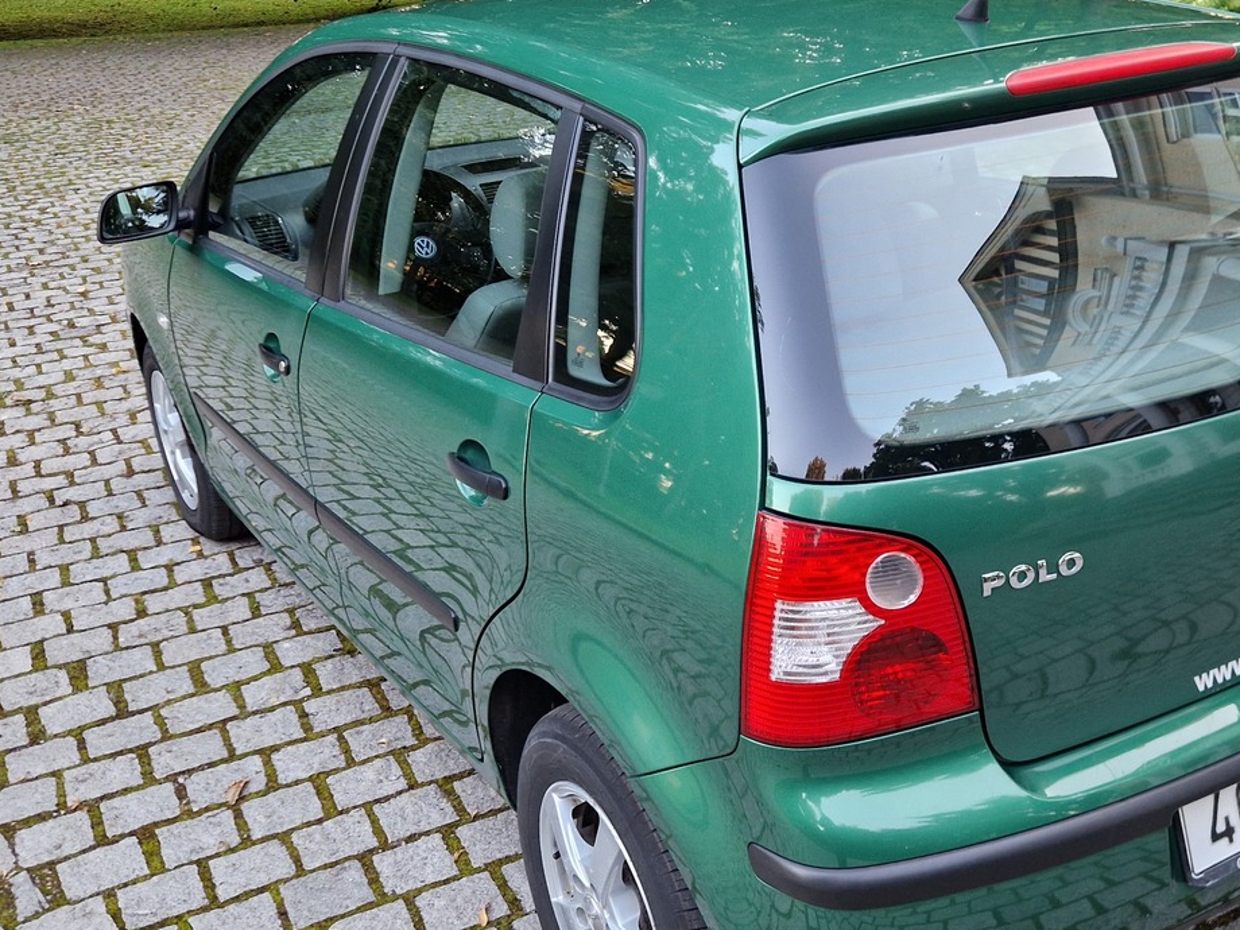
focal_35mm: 40
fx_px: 1433
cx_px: 797
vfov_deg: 35.9
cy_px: 499
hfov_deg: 46.3
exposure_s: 1/100
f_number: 1.8
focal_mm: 5.4
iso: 250
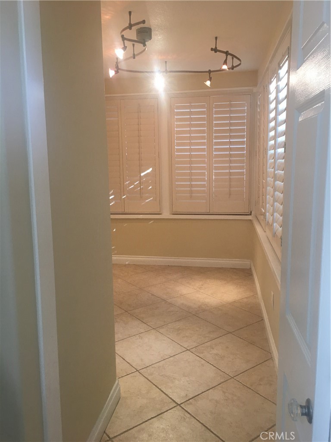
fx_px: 370
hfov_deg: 48.2
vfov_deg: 61.7
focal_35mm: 29
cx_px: 166
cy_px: 221
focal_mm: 4.15
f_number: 2.2
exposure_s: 1/15
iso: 32
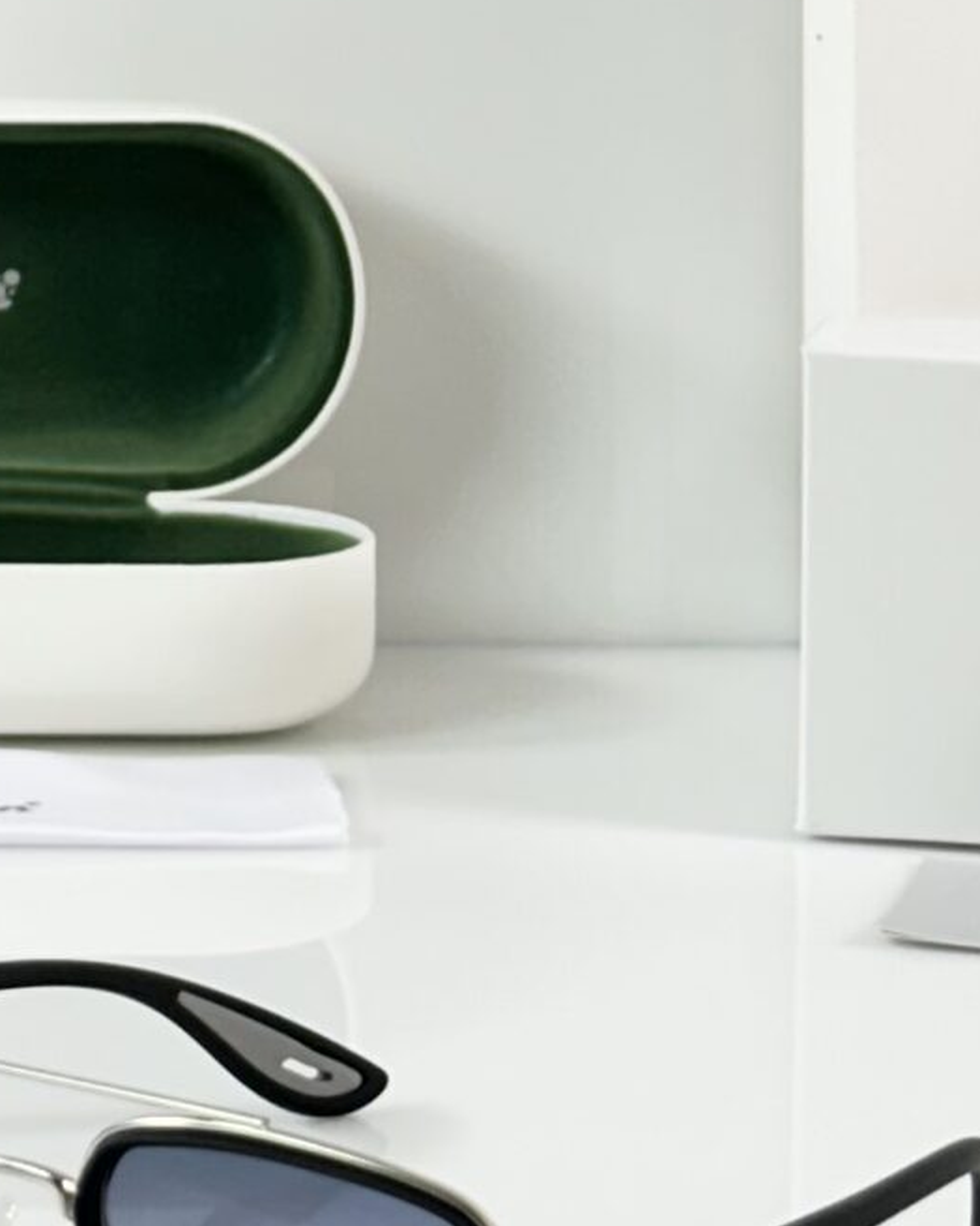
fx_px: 6635
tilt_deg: -4.3
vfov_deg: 10.4
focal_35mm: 183
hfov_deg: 8.4
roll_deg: -1.1
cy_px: -238
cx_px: 215
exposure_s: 1/100
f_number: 1.78
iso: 50
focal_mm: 6.86
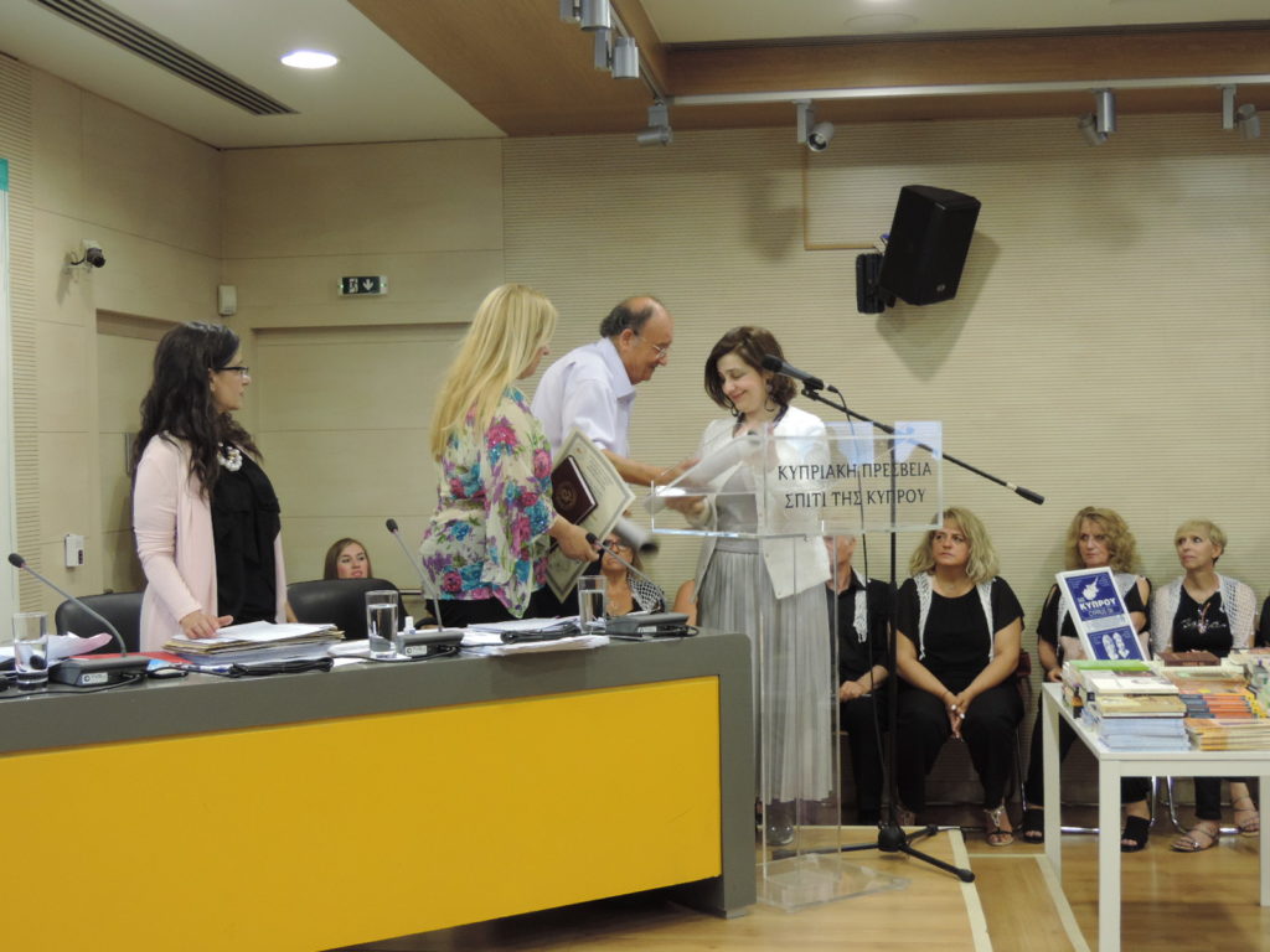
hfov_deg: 40.4
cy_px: 476
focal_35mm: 47
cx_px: 635
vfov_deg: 30.9
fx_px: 1724
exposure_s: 1/20
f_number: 3.5
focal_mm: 8.3
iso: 400
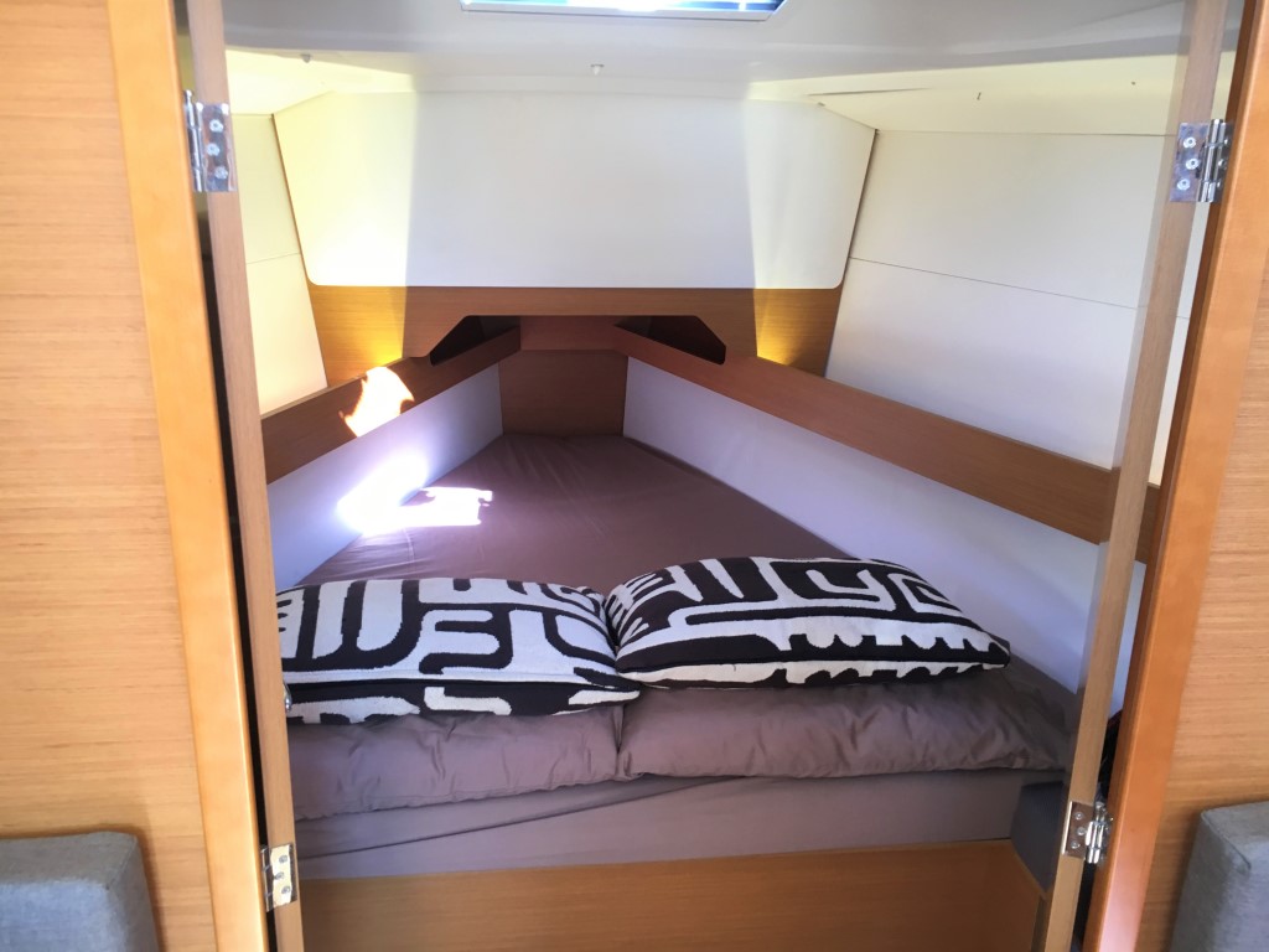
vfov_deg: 48.2
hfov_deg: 61.7
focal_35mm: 29
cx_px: 634
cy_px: 476
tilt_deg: -17.1
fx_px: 1063
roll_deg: +0.7
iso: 100
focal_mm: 4.15
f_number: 2.2
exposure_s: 1/33
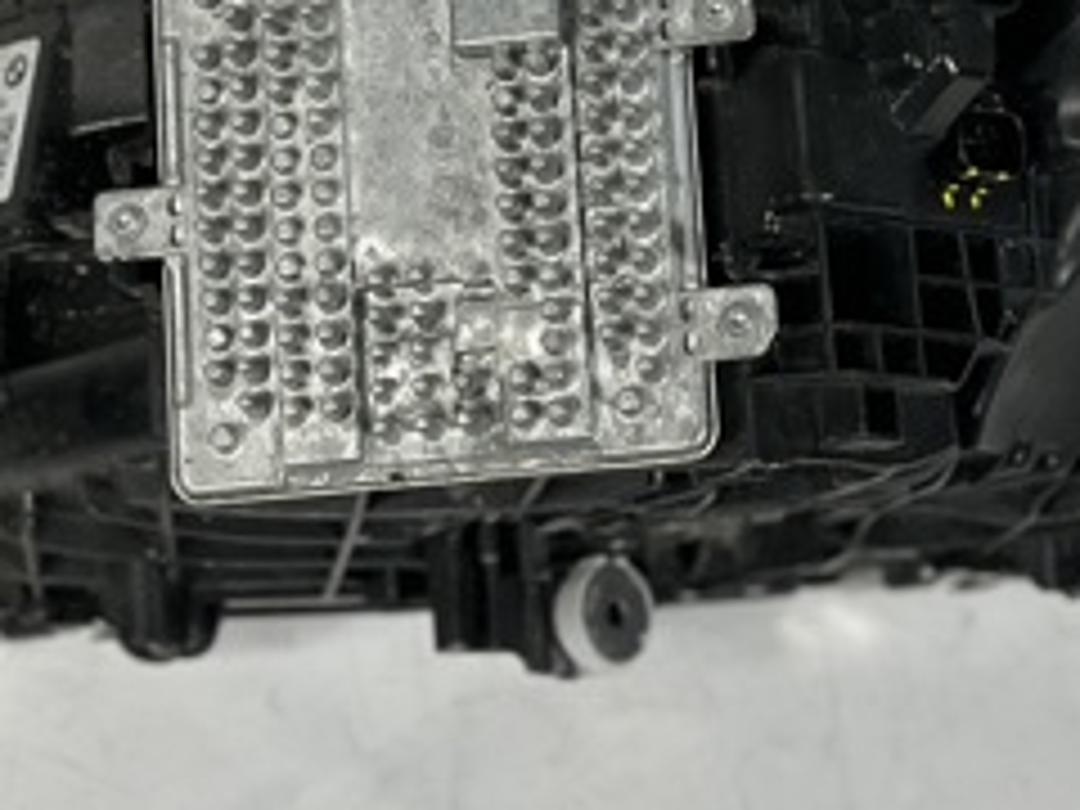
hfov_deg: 15.4
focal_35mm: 128
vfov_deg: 11.4
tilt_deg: -50.0
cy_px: -52
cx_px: 495
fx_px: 3994
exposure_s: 1/100
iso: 100
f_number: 1.78
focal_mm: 6.86
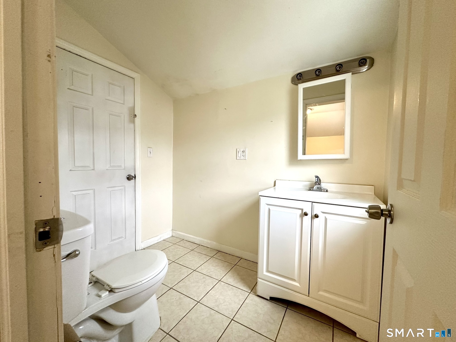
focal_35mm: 14
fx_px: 184
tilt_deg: -2.0
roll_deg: -0.3
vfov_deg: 85.7
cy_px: 171
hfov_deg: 102.1
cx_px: 228
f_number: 2.2
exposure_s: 1/120
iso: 250
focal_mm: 2.22
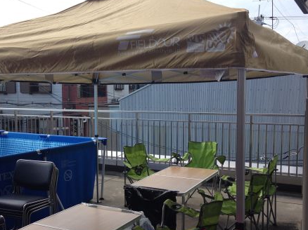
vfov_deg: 30.2
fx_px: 427
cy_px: 126
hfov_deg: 39.4
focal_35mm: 48
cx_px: 118
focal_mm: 4.28
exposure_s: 1/699
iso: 50
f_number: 2.4
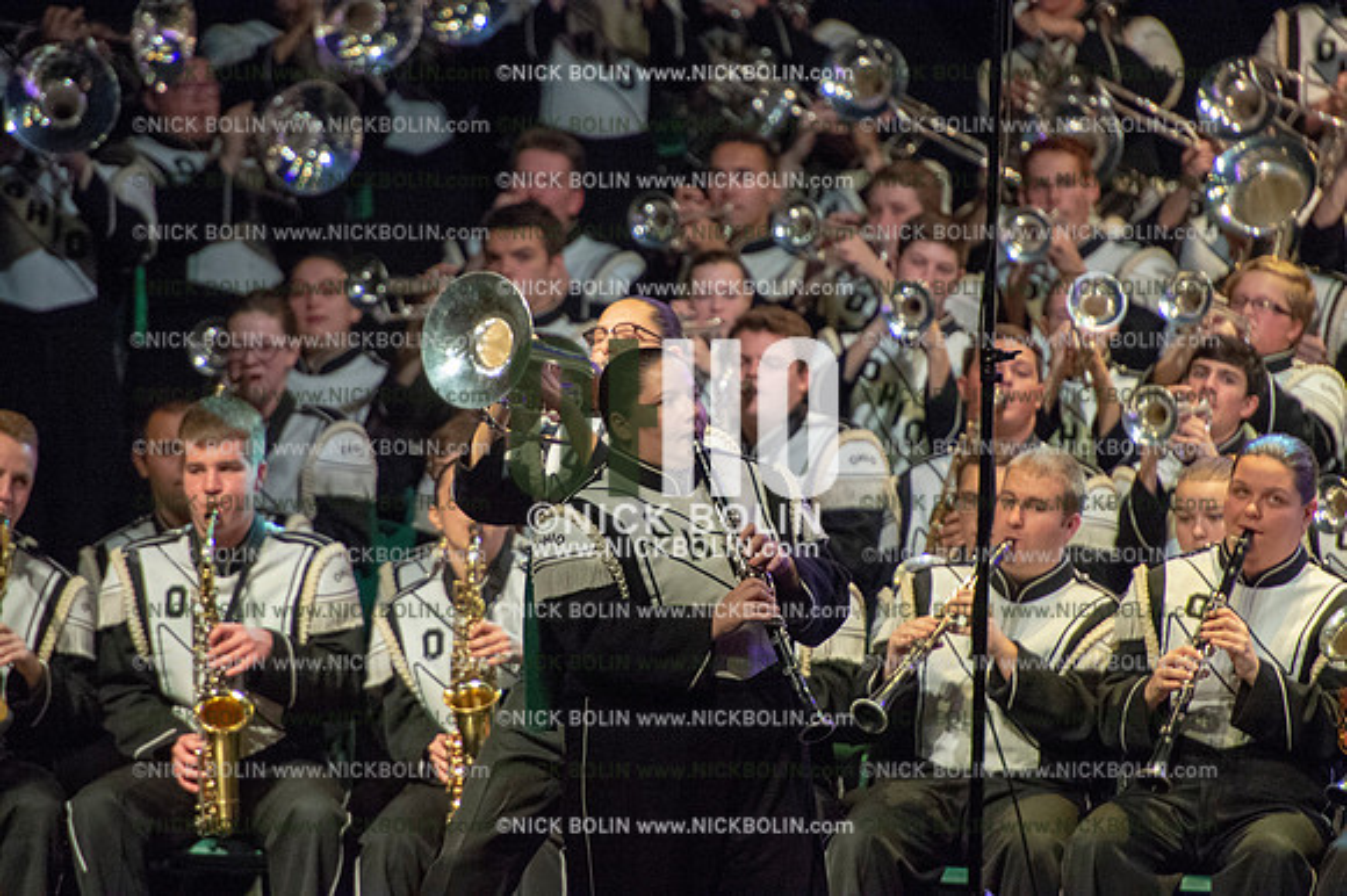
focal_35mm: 400
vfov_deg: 3.4
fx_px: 14958
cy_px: 448
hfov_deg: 5.2
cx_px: 674
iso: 8000
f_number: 5.6
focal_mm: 400
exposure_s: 1/320
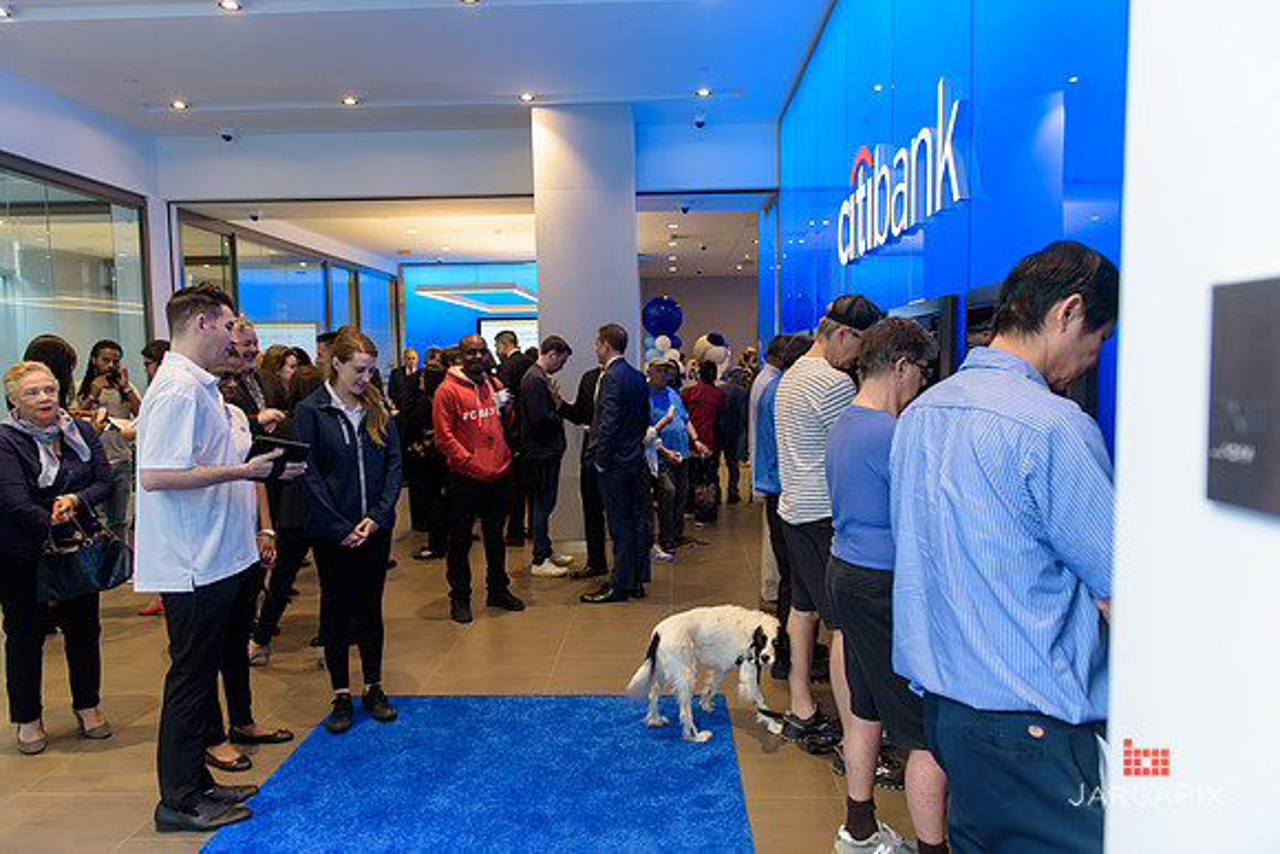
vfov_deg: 53.2
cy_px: 427
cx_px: 640
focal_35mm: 24
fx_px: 853
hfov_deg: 73.7
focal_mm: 24
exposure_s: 1/250
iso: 1000
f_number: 3.2
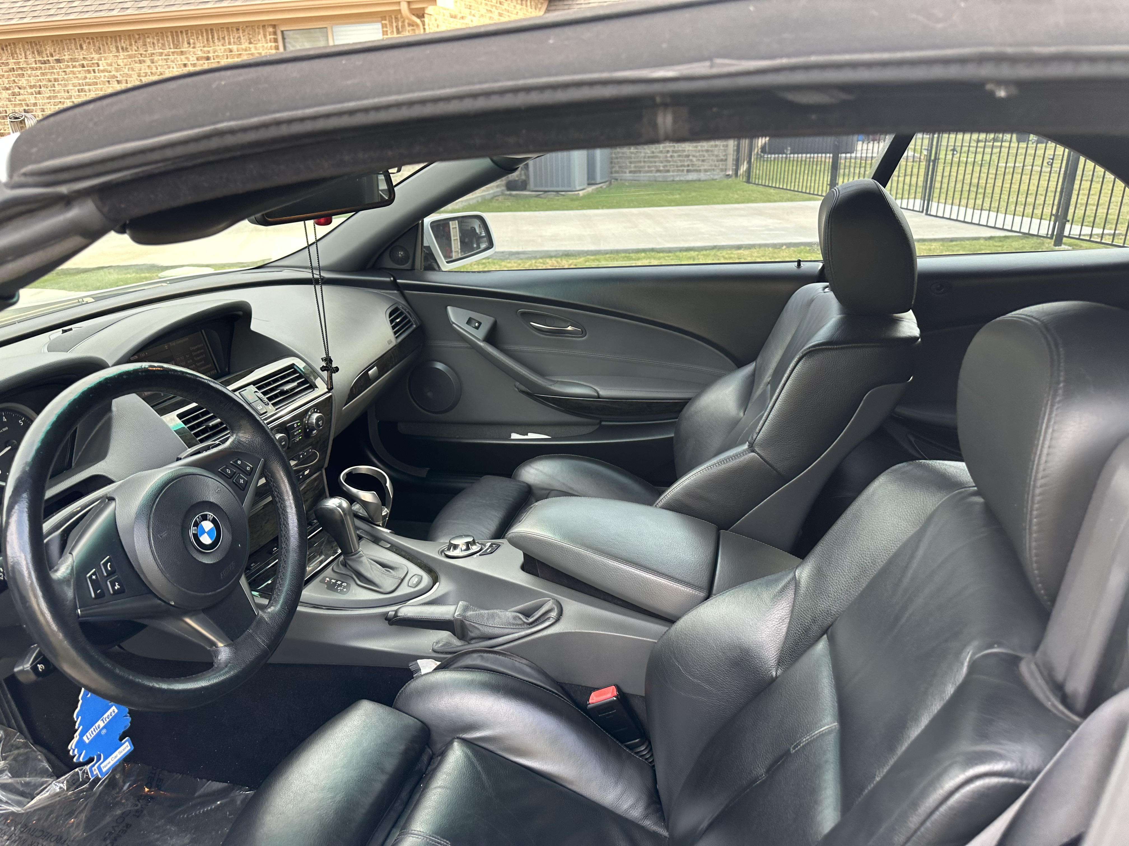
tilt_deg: -23.3
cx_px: 564
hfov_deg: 71.6
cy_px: 423
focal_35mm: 24
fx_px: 783
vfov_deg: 56.8
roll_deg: +3.3
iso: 80
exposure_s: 1/121
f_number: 1.78
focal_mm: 6.86
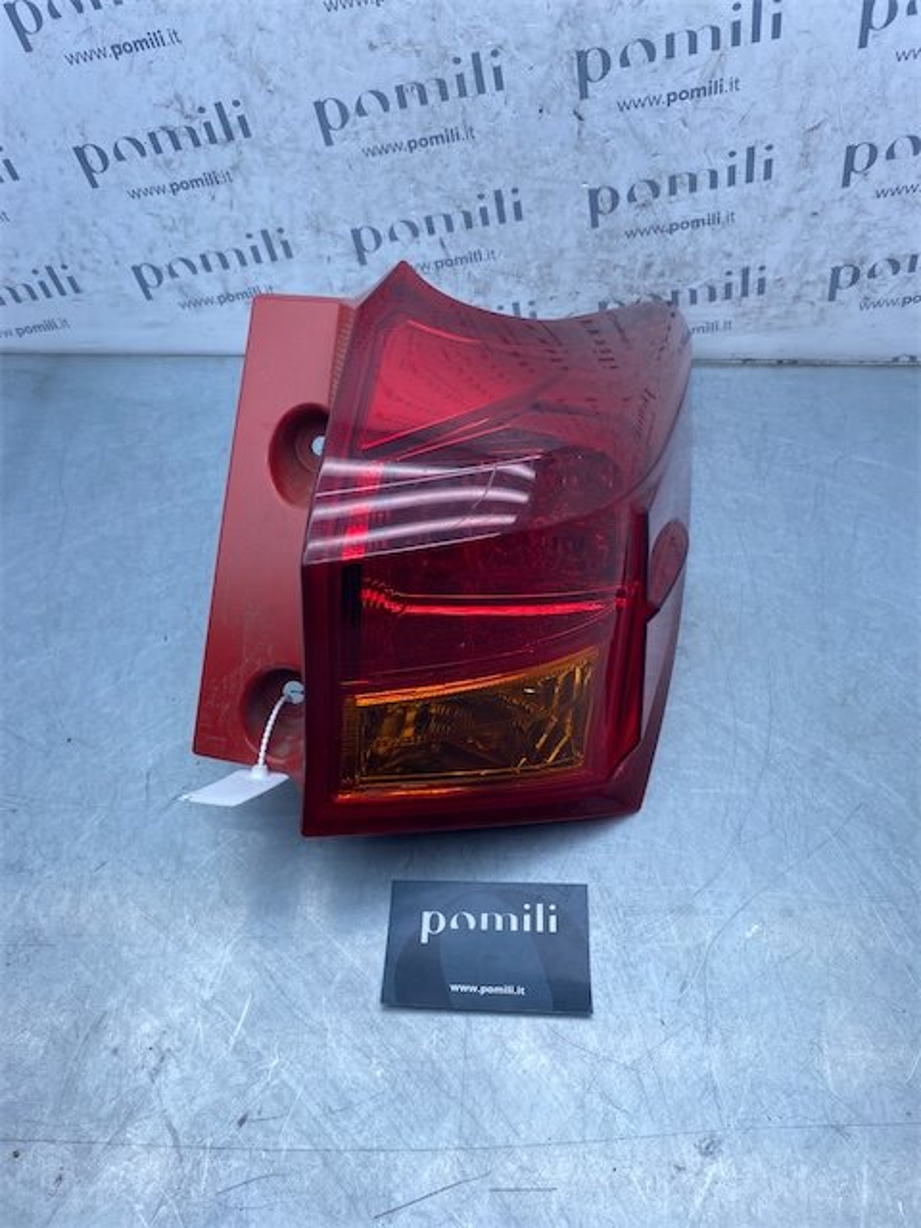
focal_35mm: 26
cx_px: 460
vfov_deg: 67.3
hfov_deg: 53.1
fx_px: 922
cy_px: 614
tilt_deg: -50.6
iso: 32
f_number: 1.8
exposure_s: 1/877
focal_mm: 4.25
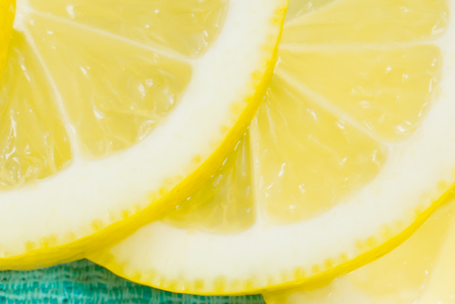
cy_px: 424
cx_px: -136
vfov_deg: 5.6
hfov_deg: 8.3
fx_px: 3077
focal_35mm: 243
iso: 200
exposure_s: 1/160
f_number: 11
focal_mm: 55
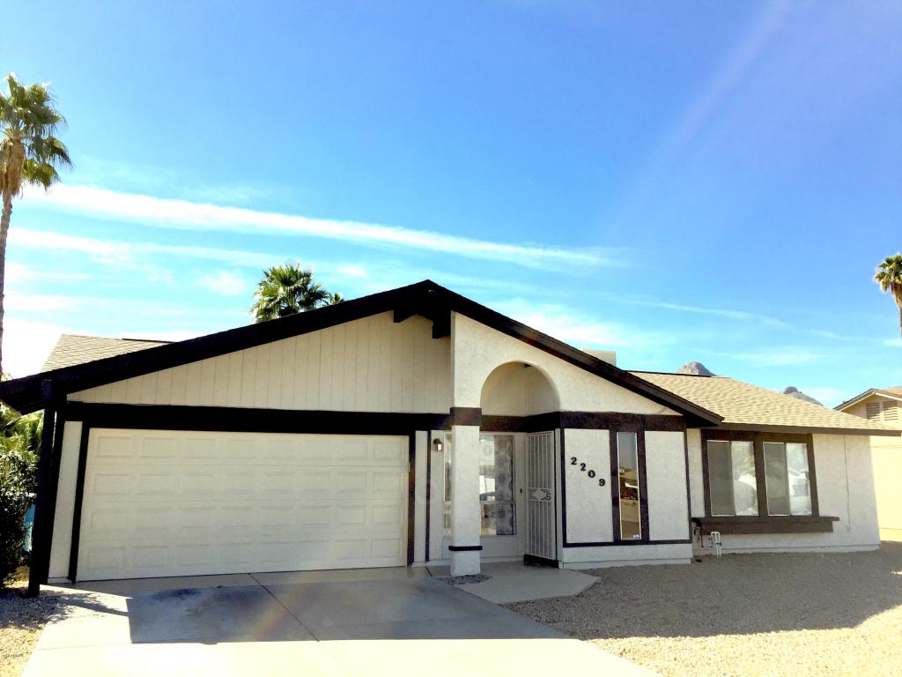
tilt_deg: +10.4
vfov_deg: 48.2
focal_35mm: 29
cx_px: 451
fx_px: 756
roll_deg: -1.3
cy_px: 338
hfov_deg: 61.7
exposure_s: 1/2198
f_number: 2.2
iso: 32
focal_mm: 4.15
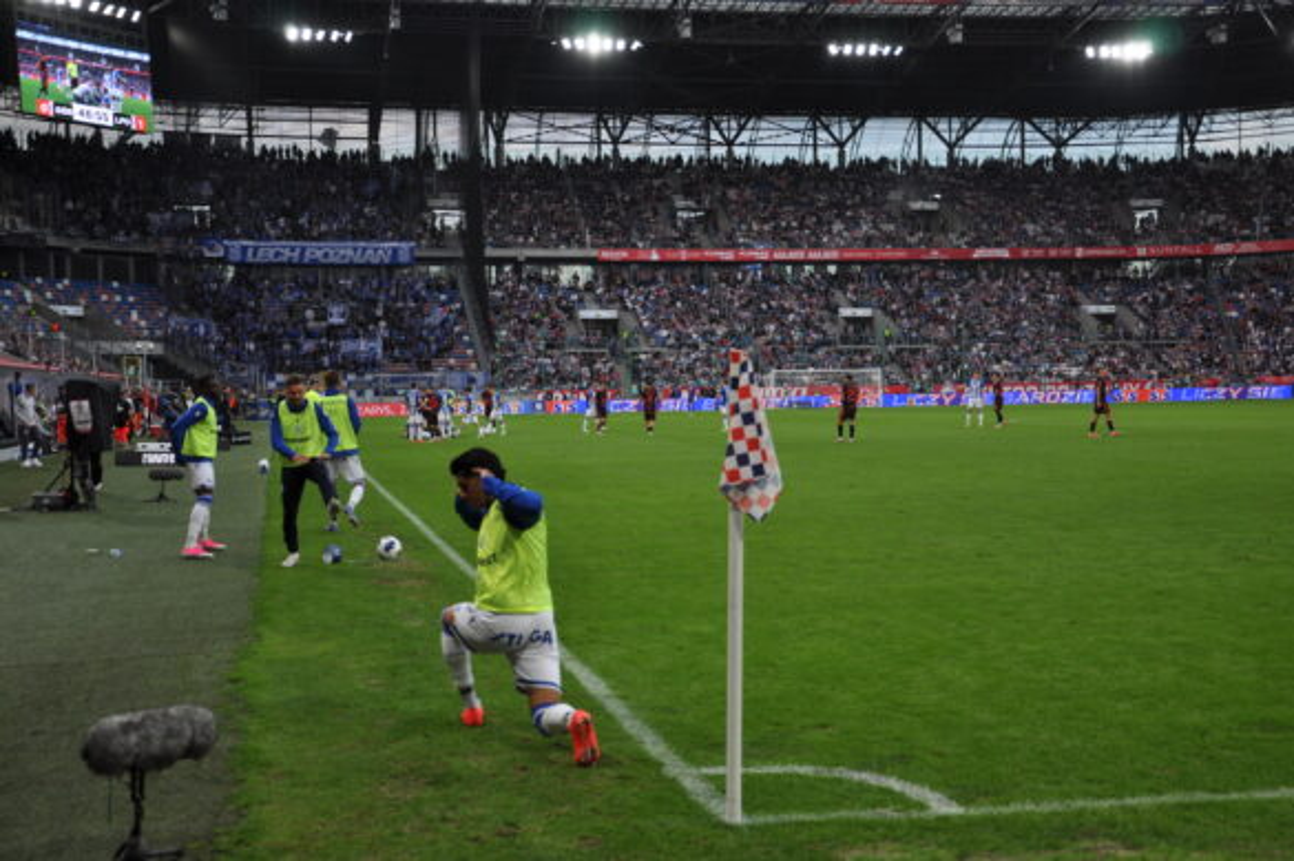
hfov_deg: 38.9
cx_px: 647
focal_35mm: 51
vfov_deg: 26.4
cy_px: 430
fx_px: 1832
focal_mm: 34
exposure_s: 1/250
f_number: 4.2
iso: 250
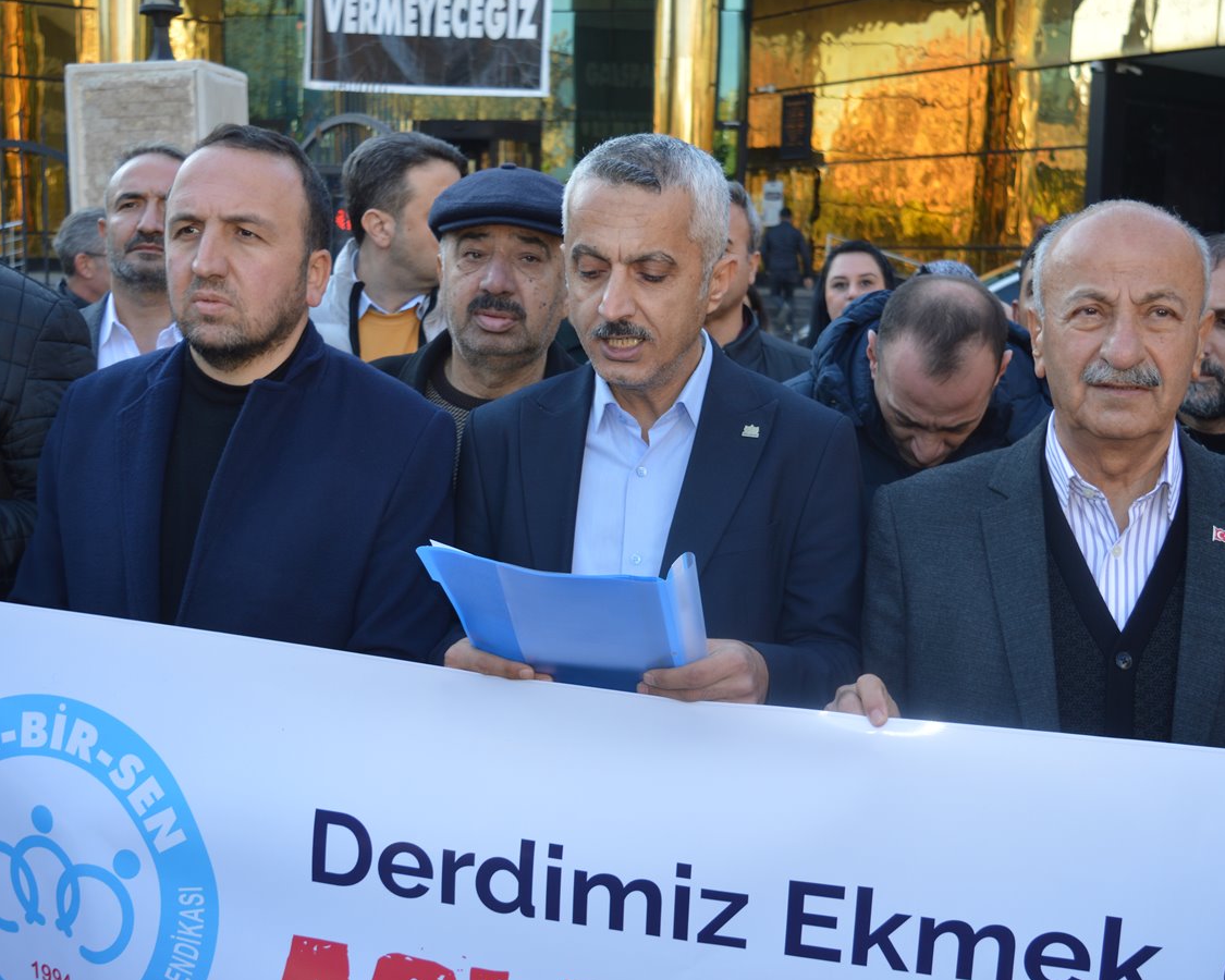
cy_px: 489
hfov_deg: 44.8
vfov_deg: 36.5
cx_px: 656
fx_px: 1486
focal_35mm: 41
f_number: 4
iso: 140
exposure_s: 1/125
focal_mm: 24
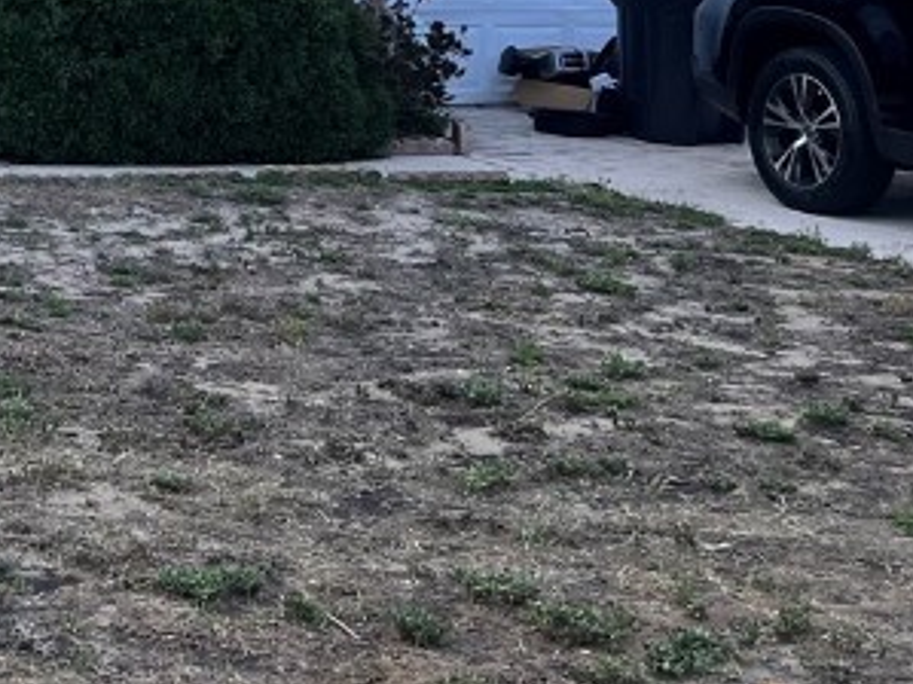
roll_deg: +0.1
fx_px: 2346
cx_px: -232
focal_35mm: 89
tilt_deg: +2.4
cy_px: -238
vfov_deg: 15.7
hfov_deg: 20.4
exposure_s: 1/1468
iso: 50
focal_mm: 5.7
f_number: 1.5
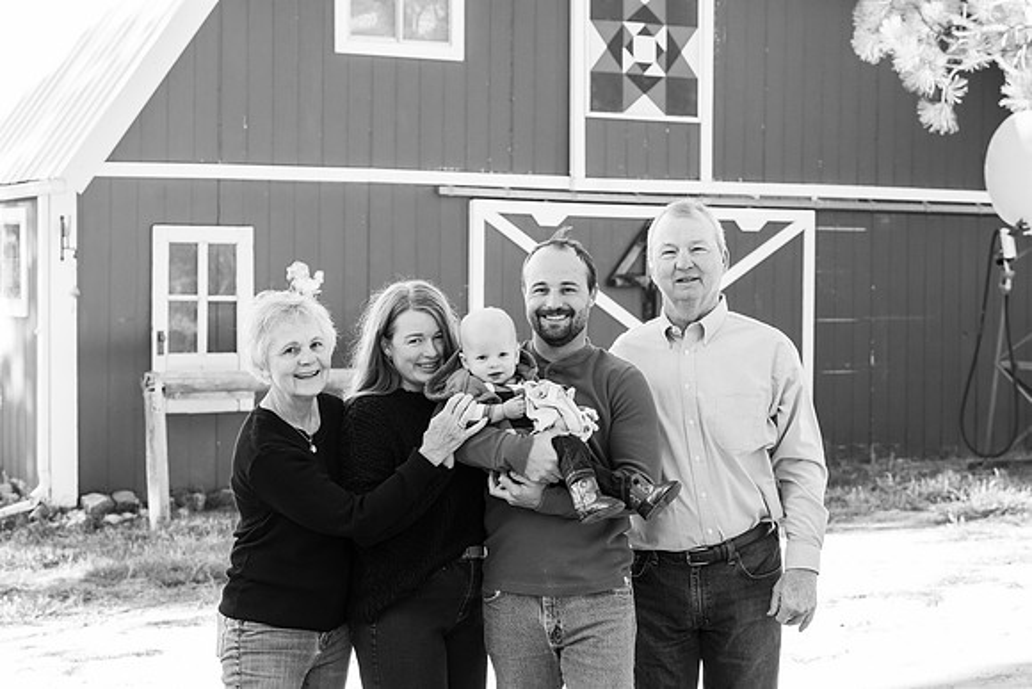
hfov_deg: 28.8
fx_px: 2007
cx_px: 516
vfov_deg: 19.5
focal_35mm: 70
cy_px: 344
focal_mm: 70
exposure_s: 1/320
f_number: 6.3
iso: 1600
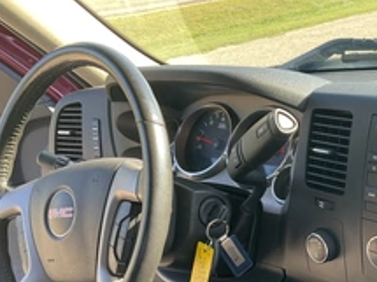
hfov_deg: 34.1
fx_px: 588
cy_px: 245
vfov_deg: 26.3
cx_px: 319
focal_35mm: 54
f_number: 1.8
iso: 40
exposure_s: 1/122
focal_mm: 3
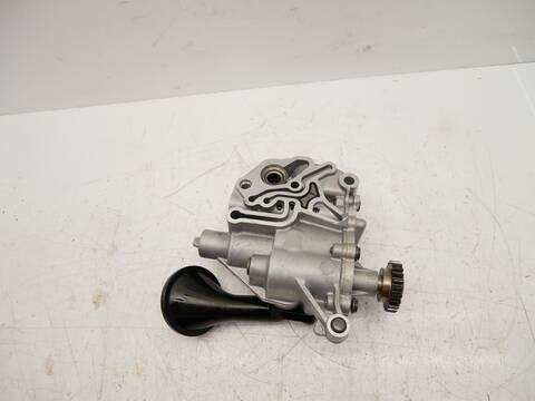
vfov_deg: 56.8
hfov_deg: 71.6
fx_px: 371
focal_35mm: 24
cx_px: 268
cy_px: 200
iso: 200
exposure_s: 1/60
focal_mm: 12
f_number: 3.5
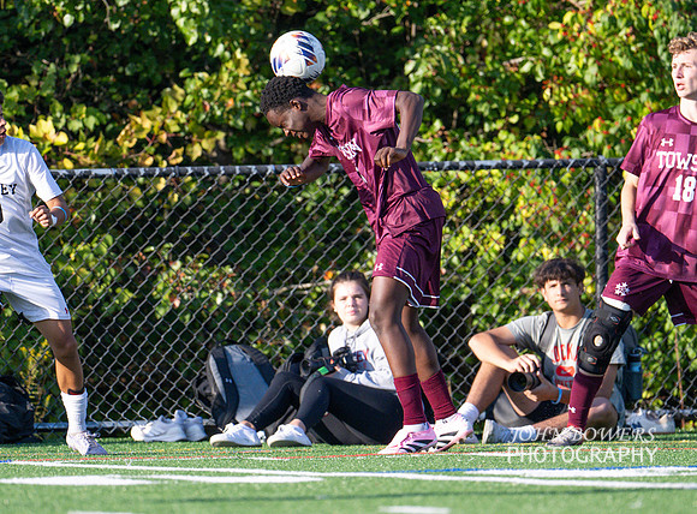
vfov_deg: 2.0
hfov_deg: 2.7
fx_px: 15059
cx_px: 333
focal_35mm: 752
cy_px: 231
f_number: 4.5
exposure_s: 1/2500
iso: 1250
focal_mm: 400
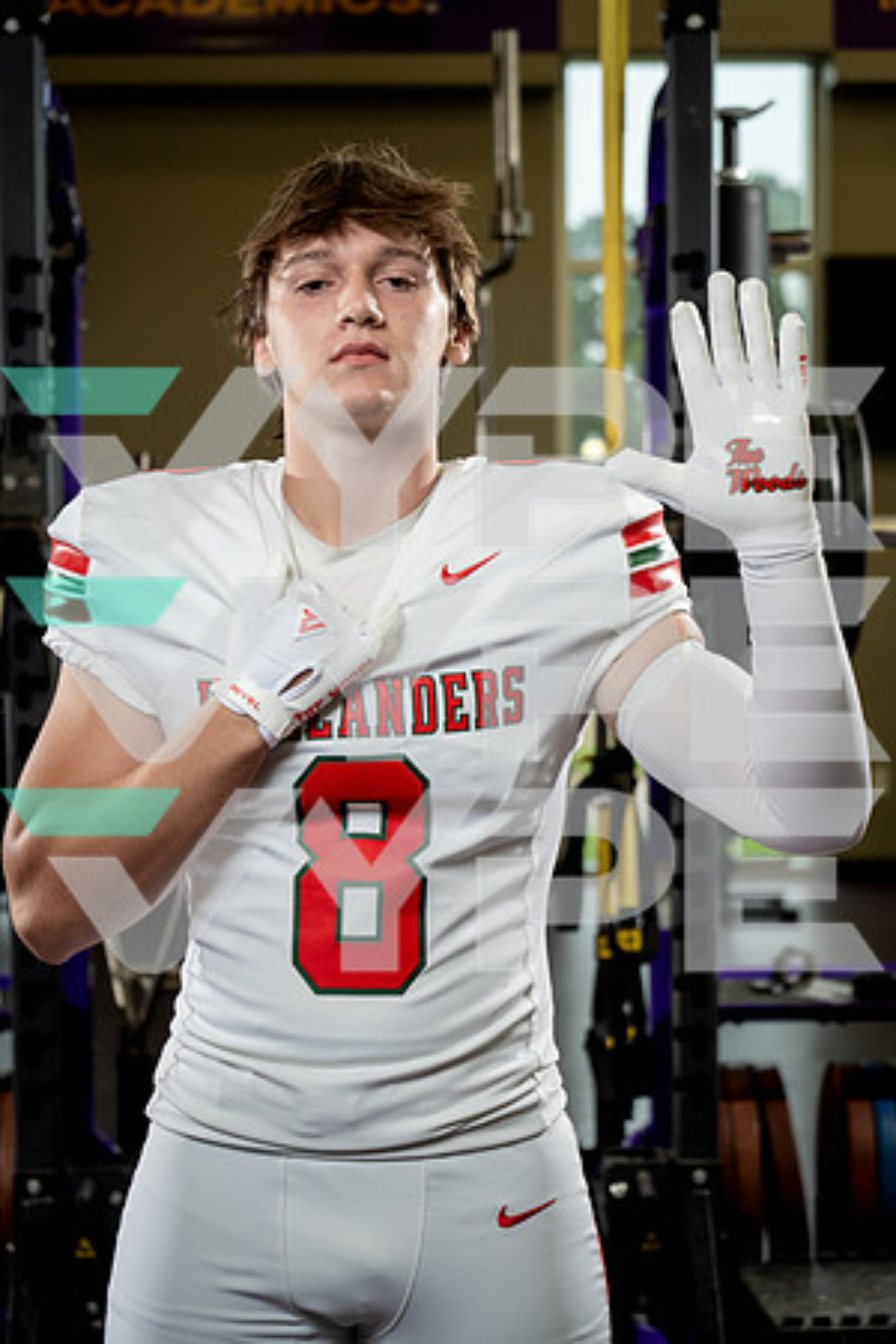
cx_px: 448
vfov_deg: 28.8
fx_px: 2613
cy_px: 672
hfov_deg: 19.5
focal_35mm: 70
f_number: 4
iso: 640
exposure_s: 1/250
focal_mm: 70
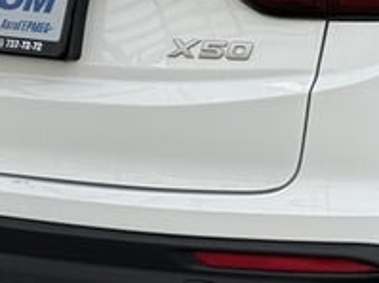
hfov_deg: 9.1
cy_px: -22
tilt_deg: -9.1
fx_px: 2374
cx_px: 358
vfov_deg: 6.8
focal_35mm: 217
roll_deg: -1.3
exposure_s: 1/1366
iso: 64
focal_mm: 6.76
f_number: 1.78
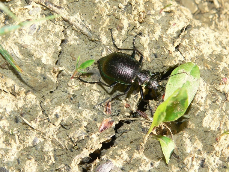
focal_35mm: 106
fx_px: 701
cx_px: 115
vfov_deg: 14.0
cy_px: 82
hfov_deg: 18.6
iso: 100
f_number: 4
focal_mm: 16.7
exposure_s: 1/400
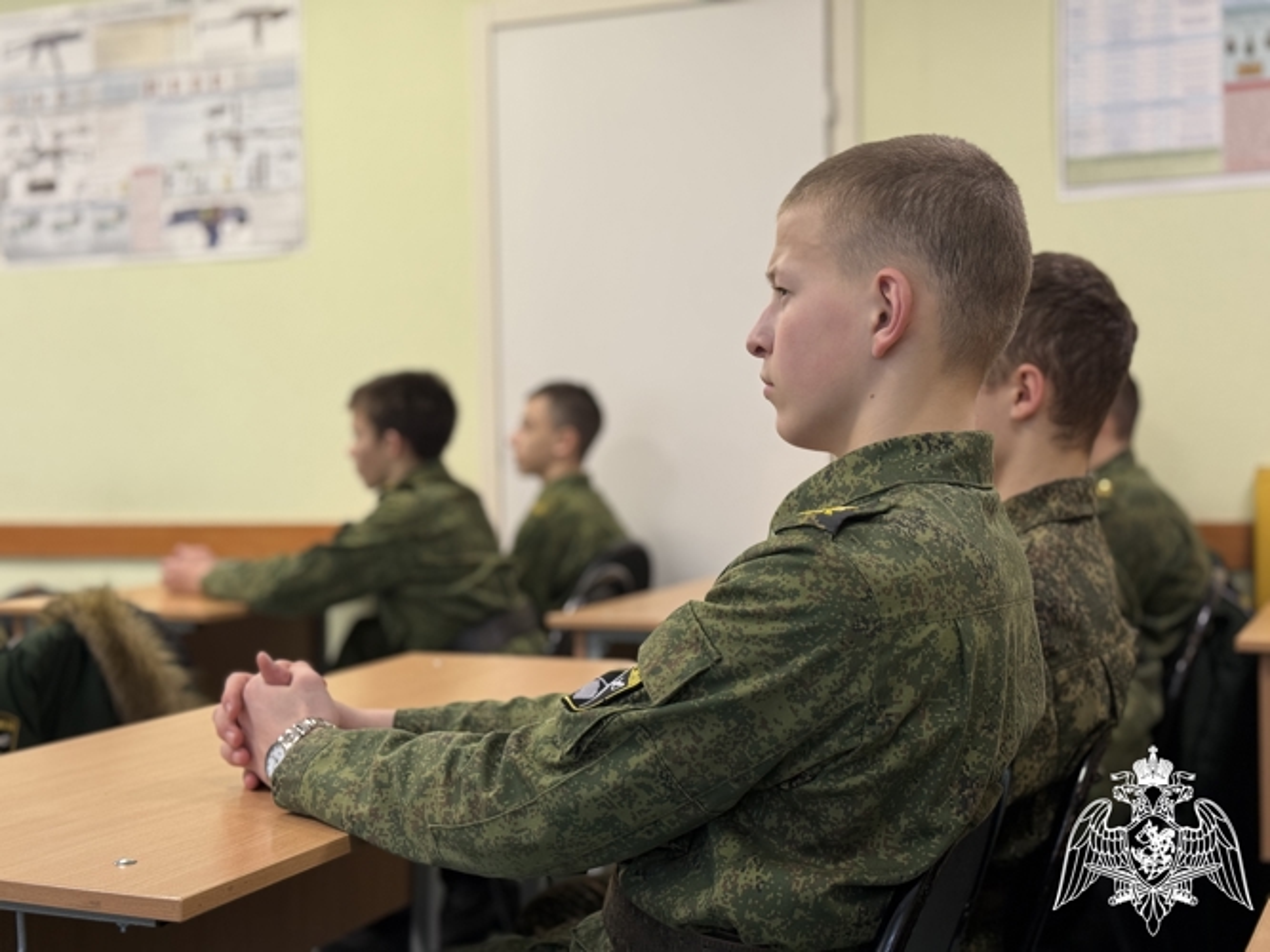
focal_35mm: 48
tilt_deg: -0.9
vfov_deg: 30.3
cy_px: 476
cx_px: 635
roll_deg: +0.9
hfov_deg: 39.7
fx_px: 1761
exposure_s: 1/50
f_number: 1.78
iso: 80
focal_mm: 6.76
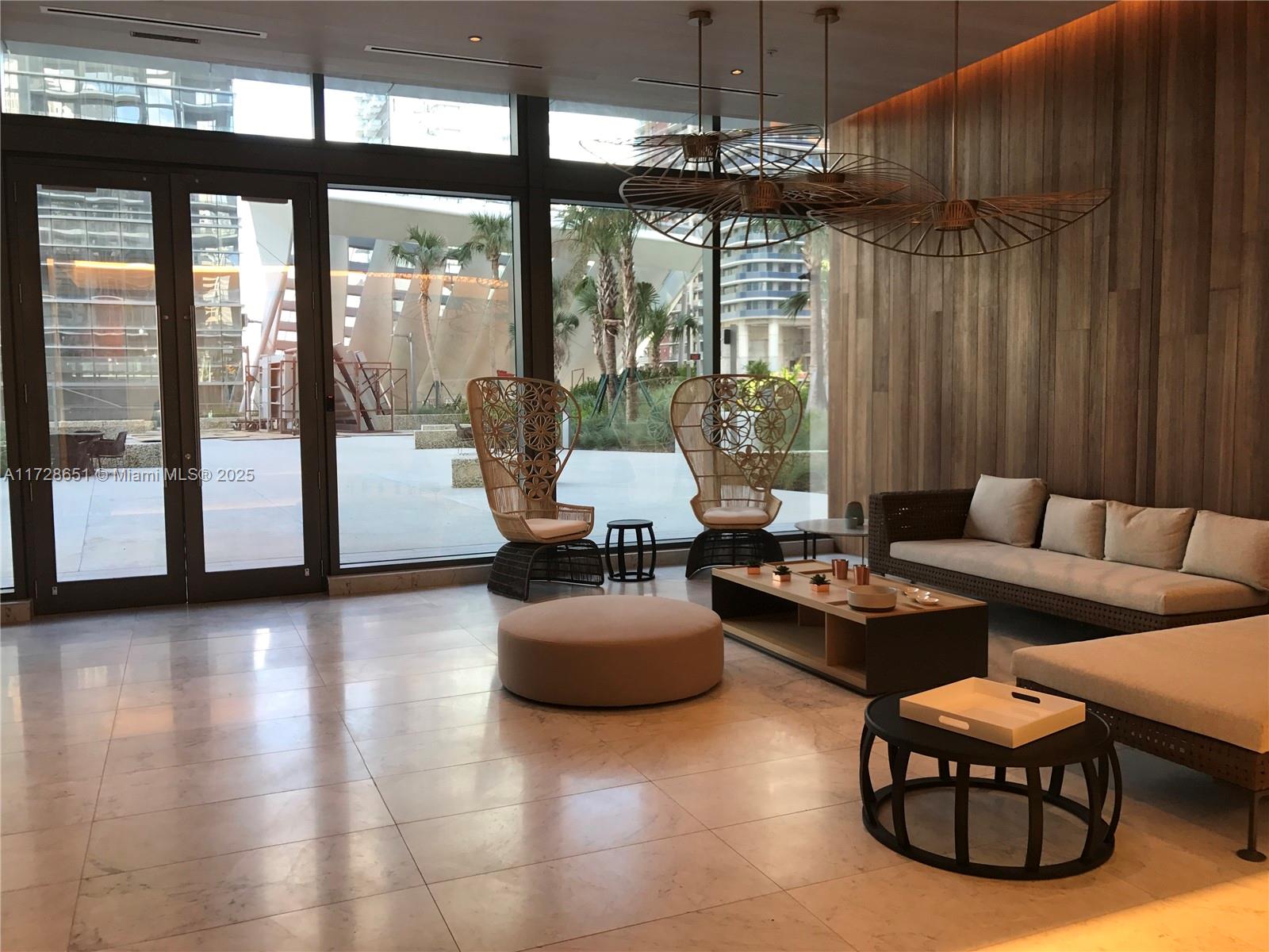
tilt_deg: -4.4
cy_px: 476
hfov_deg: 63.4
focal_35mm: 28
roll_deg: +0.9
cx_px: 634
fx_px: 1026
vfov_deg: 49.7
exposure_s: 1/60
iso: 20
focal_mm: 3.99
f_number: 1.8
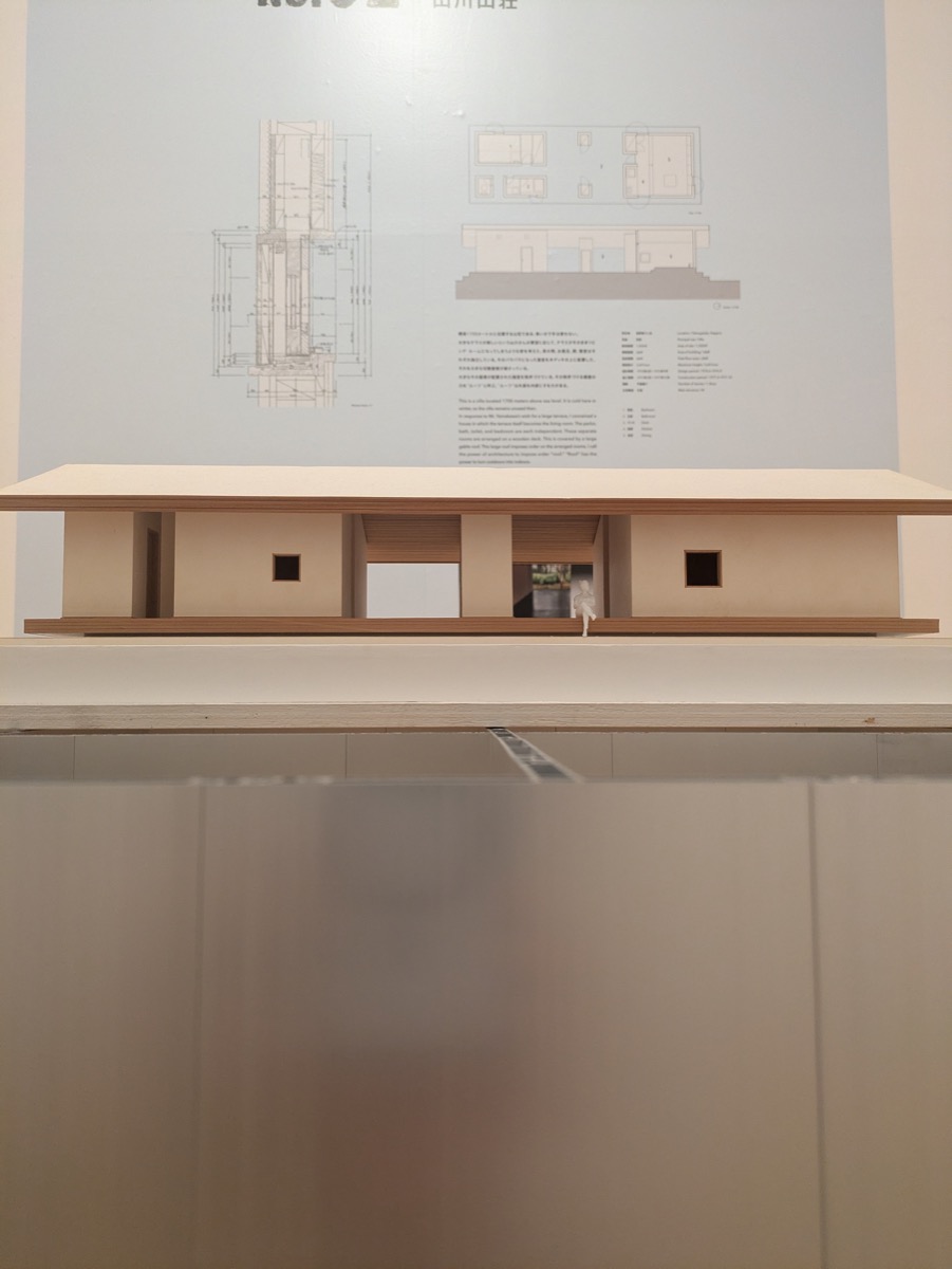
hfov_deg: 54.9
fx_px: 916
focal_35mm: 25
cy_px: 634
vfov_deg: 69.4
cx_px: 476
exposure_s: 1/100
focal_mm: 5.43
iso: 284
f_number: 1.89
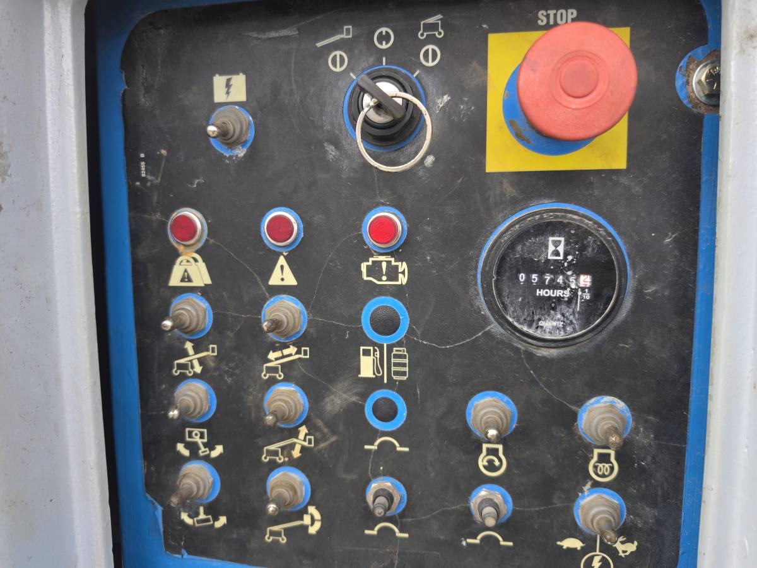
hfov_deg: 73.9
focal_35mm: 23
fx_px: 503
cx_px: 378
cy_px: 284
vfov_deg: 58.9
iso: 25
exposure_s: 1/180
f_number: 1.4
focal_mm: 6.5
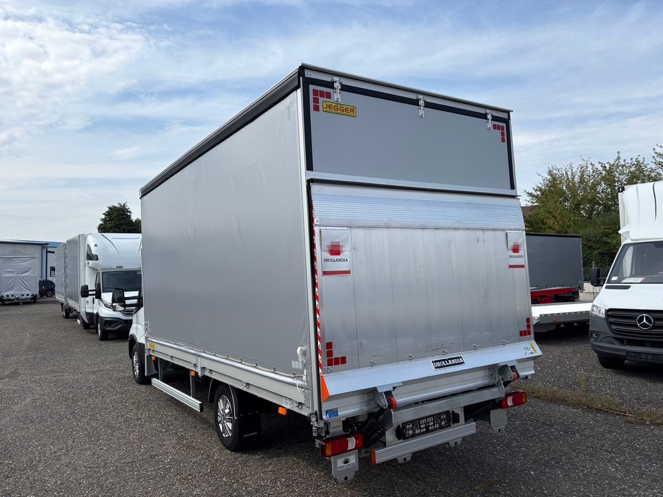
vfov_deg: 53.1
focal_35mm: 26
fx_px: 498
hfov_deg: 67.3
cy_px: 248
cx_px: 332
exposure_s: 1/4608
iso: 50
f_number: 1.6
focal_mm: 5.96
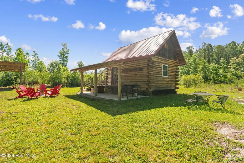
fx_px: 108
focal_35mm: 16
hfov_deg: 96.7
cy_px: 82
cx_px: 122
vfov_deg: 73.8
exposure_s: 1/125
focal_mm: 11
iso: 100
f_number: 8
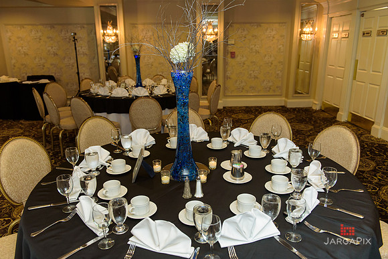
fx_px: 302
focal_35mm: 28
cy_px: 130
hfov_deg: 65.5
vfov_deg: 46.4
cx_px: 194
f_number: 3.2
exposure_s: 1/125
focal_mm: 28
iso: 1600
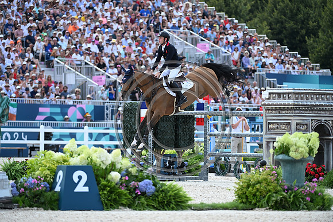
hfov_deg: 8.2
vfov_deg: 5.5
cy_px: 111
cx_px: 166
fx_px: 2313
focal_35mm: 250
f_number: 5
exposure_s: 1/1250
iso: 500
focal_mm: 250
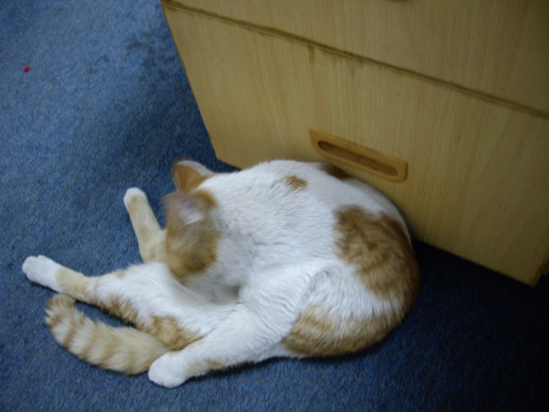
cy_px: 206
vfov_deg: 37.7
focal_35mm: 38
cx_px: 274
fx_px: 603
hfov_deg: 49.0
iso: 400
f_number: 2.8
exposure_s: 1/10
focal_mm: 7.9
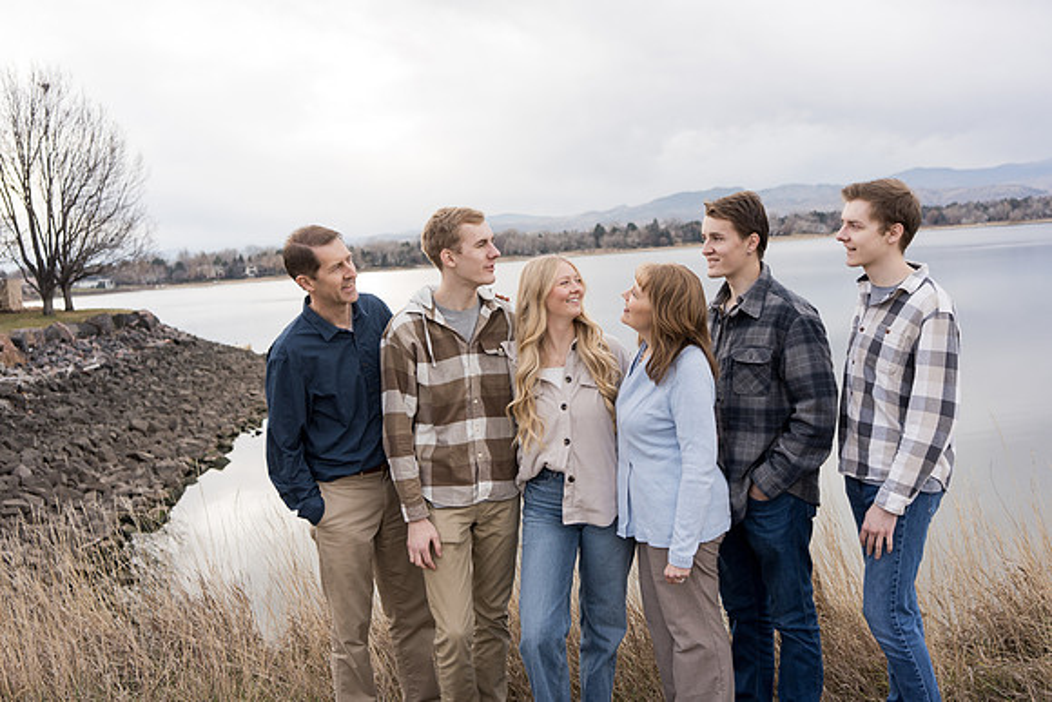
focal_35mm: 35
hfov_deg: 54.4
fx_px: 1023
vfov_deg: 37.9
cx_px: 526
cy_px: 351
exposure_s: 1/200
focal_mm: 35
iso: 200
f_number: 4
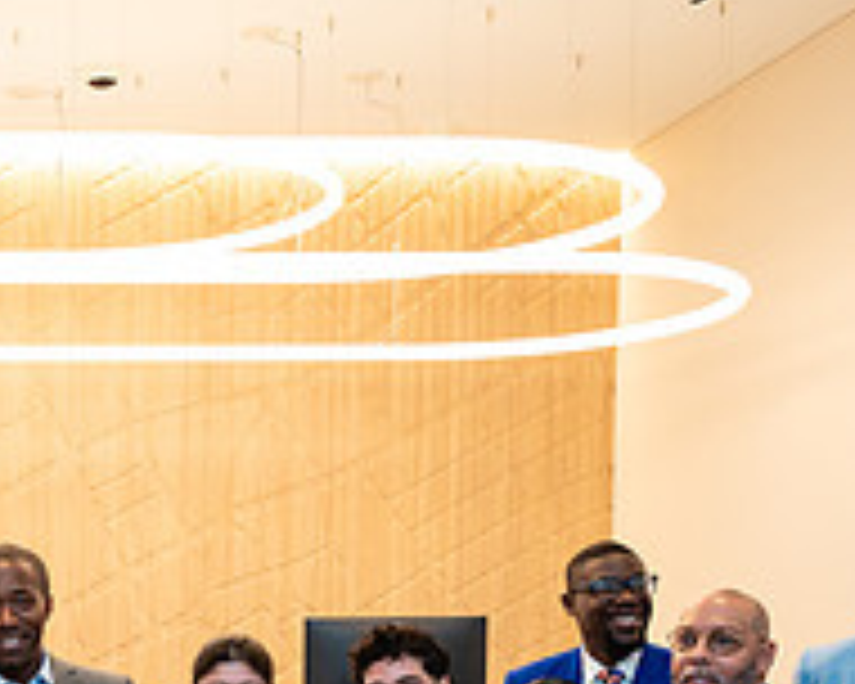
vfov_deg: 20.1
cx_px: -117
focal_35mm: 72
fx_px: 1822
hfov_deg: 24.4
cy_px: 788
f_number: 3.2
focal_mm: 24
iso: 400
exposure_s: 1/200
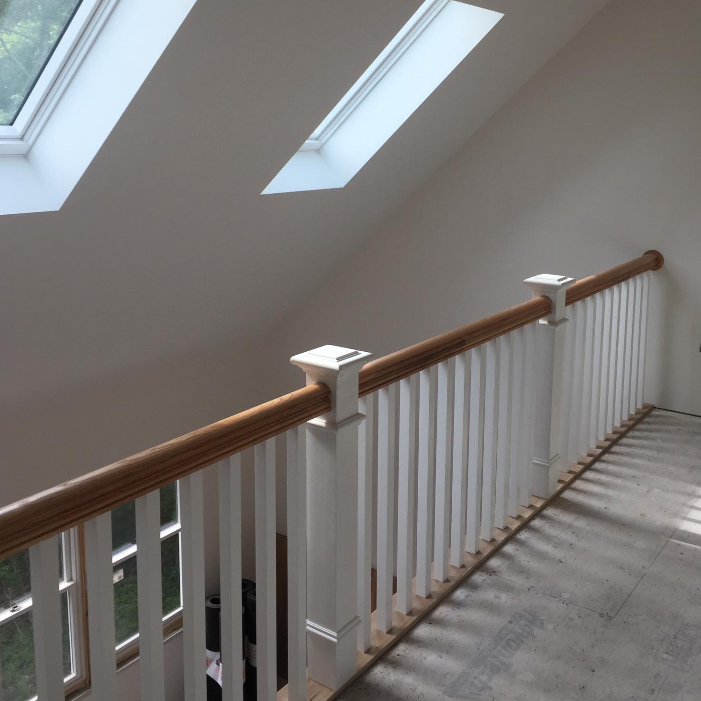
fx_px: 802
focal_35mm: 35
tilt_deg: -8.3
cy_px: 263
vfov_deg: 46.8
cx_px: 343
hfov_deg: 47.2
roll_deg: +0.3
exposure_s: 1/120
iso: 32
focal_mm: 4.15
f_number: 2.2
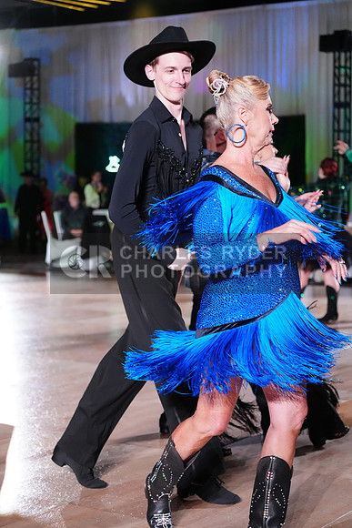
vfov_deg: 28.8
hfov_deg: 19.5
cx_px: 176
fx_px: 1026
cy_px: 264
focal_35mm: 70
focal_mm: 70
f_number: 4
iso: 4000
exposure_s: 1/400
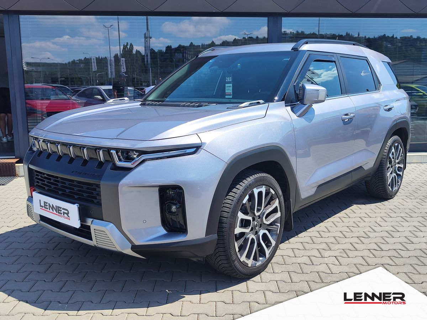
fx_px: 284
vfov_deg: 58.9
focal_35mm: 23
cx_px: 214
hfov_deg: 73.9
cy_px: 160
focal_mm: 7.01
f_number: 1.69
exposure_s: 1/699
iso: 50
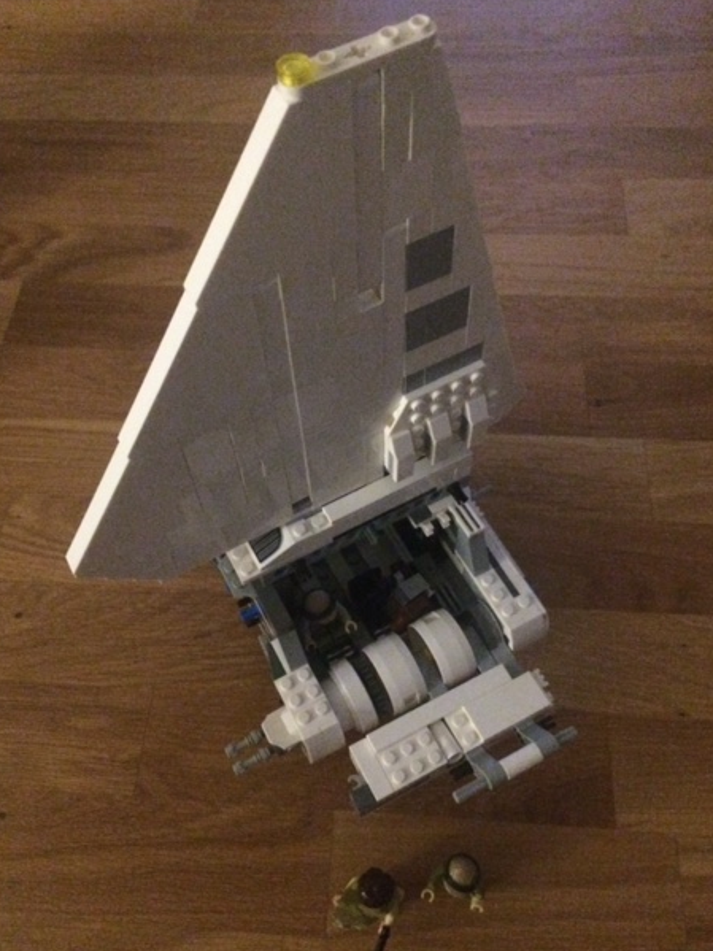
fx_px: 852
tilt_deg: -60.6
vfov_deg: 58.3
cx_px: 335
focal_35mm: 31
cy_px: 494
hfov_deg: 45.4
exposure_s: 1/17
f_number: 2.2
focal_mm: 4.15
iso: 1250
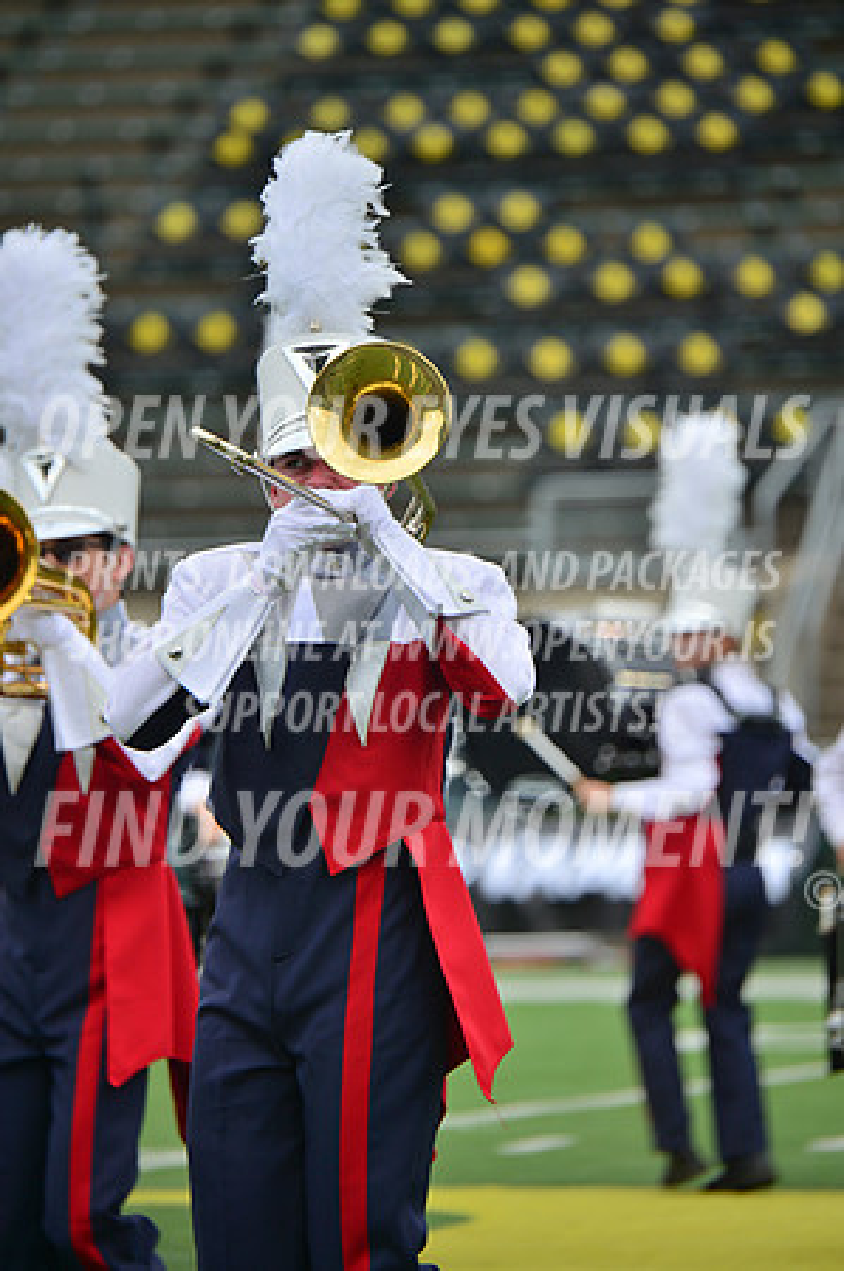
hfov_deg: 4.0
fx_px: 11983
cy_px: 636
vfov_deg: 6.1
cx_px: 422
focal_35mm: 340
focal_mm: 340
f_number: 5.6
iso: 200
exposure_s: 1/800
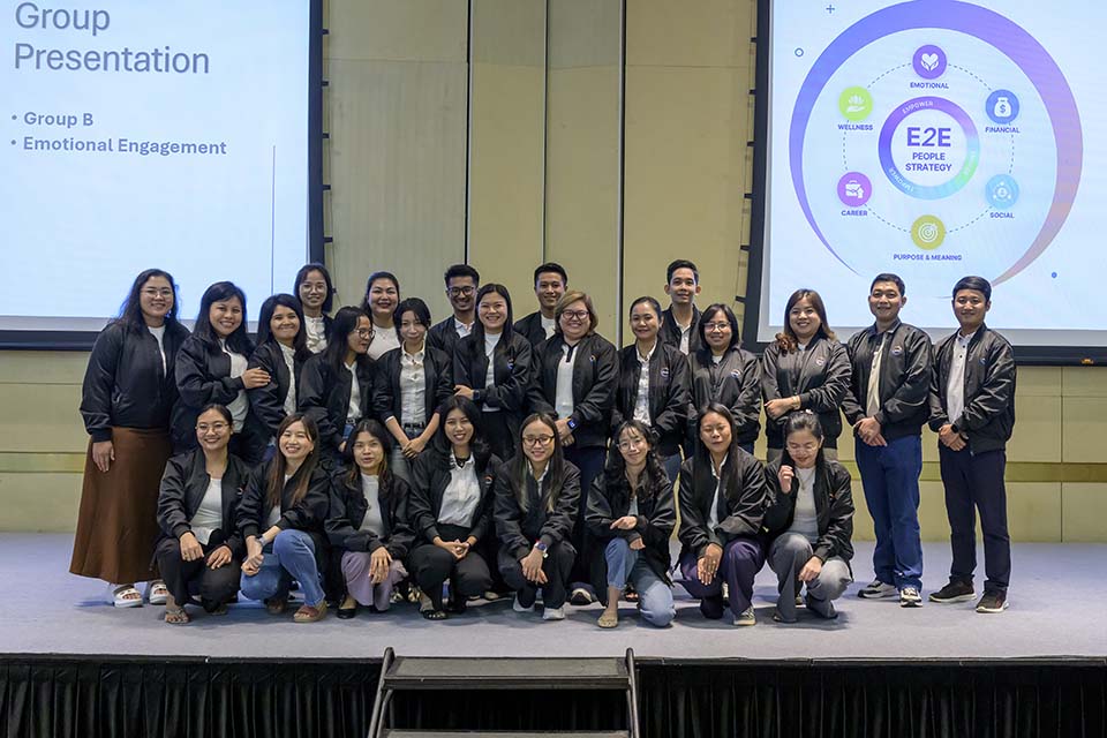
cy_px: 369
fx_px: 892
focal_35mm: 29
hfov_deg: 63.7
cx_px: 554
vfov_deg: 45.0
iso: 2500
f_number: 4.5
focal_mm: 29
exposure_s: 1/200
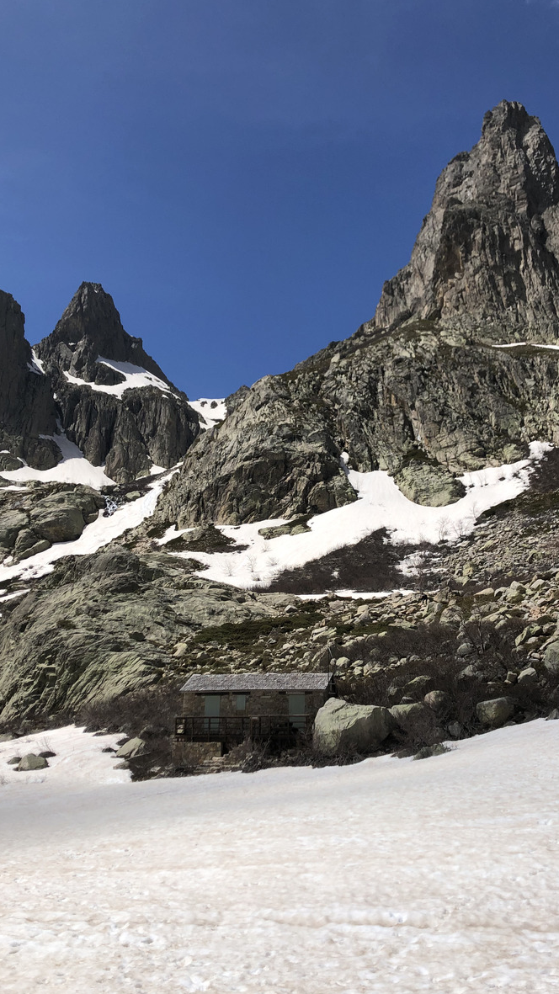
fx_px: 817
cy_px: 493
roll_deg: -0.2
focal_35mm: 31
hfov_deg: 37.7
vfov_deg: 62.6
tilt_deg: +17.9
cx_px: 306
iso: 20
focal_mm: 4
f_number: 1.8
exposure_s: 1/3690
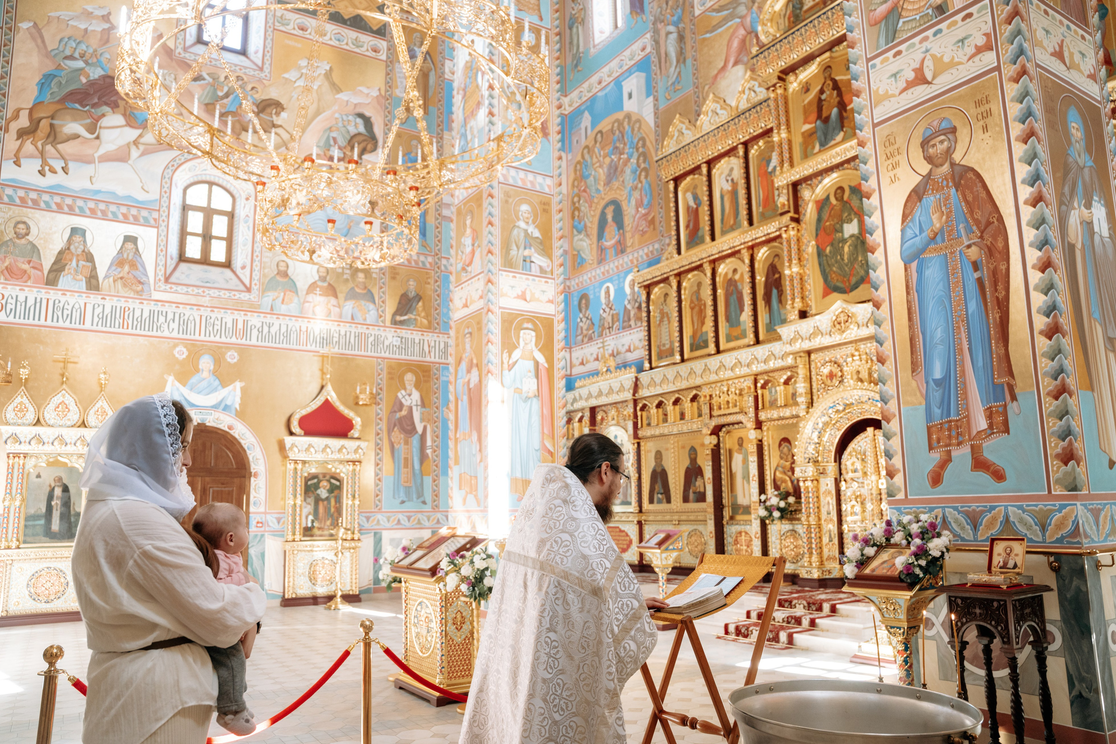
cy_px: 383
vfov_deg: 51.3
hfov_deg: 71.5
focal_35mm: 25
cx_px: 559
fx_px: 775
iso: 1250
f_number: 3.2
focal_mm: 24
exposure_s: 1/125
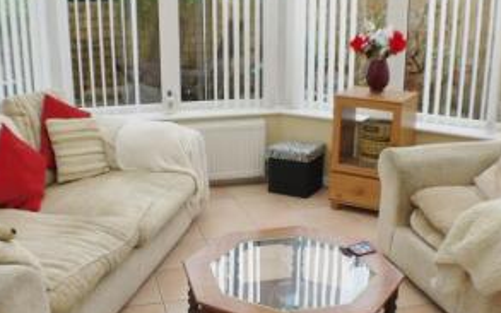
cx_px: 239
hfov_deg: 34.5
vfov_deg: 21.9
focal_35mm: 59
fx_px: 805
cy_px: 213
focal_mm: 14
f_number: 4
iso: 100
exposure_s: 1/125
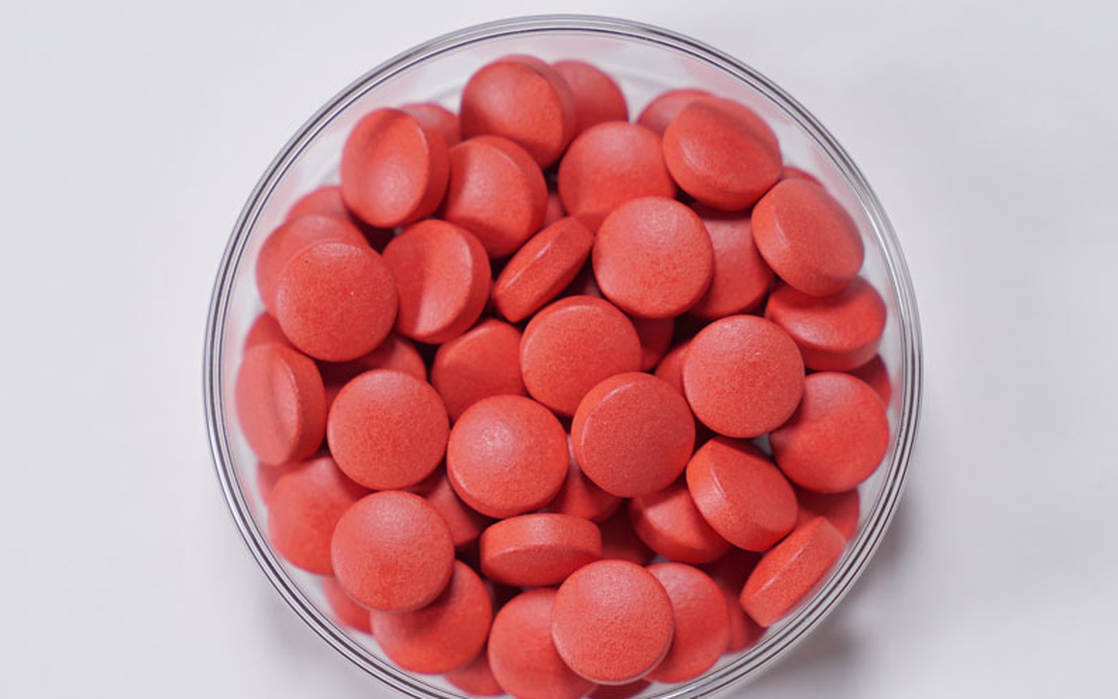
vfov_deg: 18.1
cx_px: 558
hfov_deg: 28.6
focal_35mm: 72
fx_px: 2194
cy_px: 372
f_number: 4
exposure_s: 1/320
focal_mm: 70
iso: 320
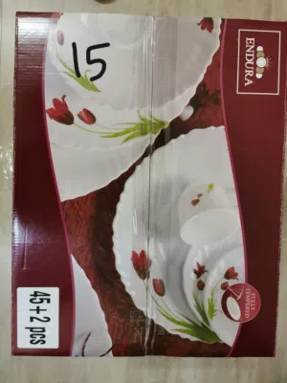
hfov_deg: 51.4
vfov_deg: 65.3
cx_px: 144
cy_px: 192
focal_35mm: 27
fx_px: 298
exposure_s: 1/33.3
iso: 400
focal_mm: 5.56
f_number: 1.6
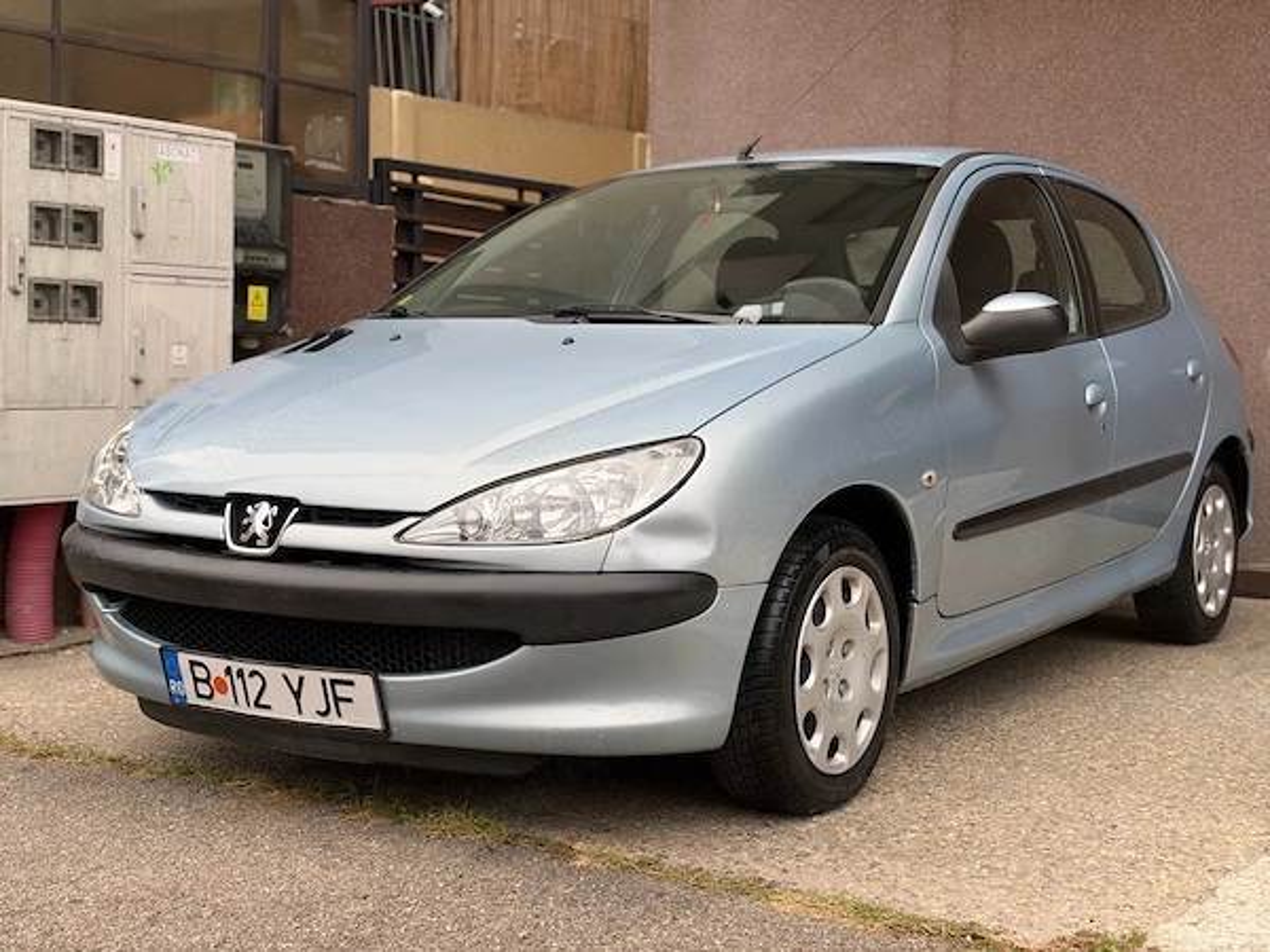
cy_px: 476
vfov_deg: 30.3
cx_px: 635
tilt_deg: -5.2
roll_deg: -0.8
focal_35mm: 48
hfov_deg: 39.7
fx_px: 1761
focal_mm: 6.93
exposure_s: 1/266
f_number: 1.8
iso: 64
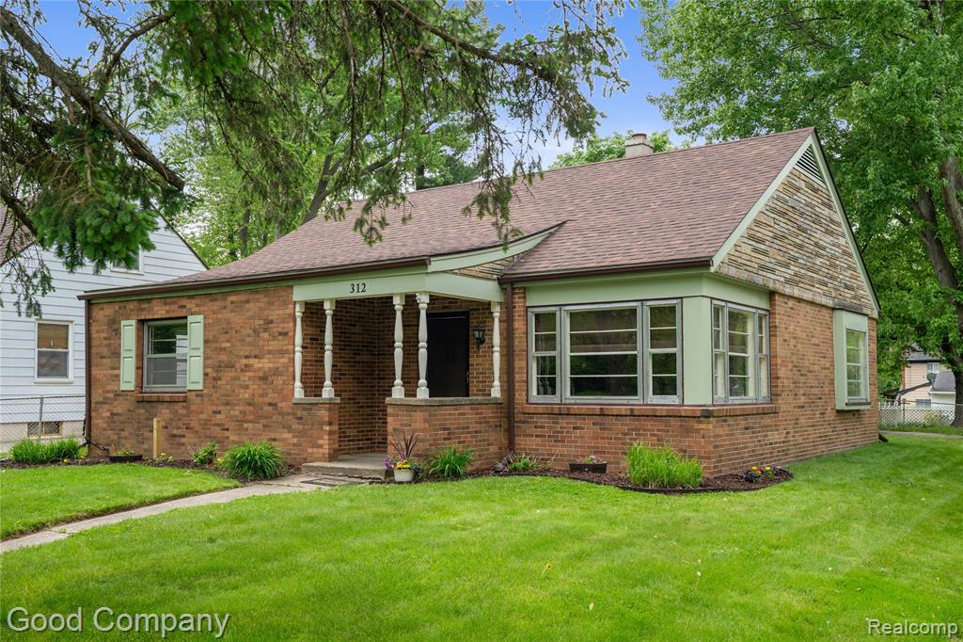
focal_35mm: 35
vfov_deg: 37.8
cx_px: 482
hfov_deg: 54.4
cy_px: 321
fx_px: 936
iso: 80
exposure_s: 1/160
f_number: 5.6
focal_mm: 35
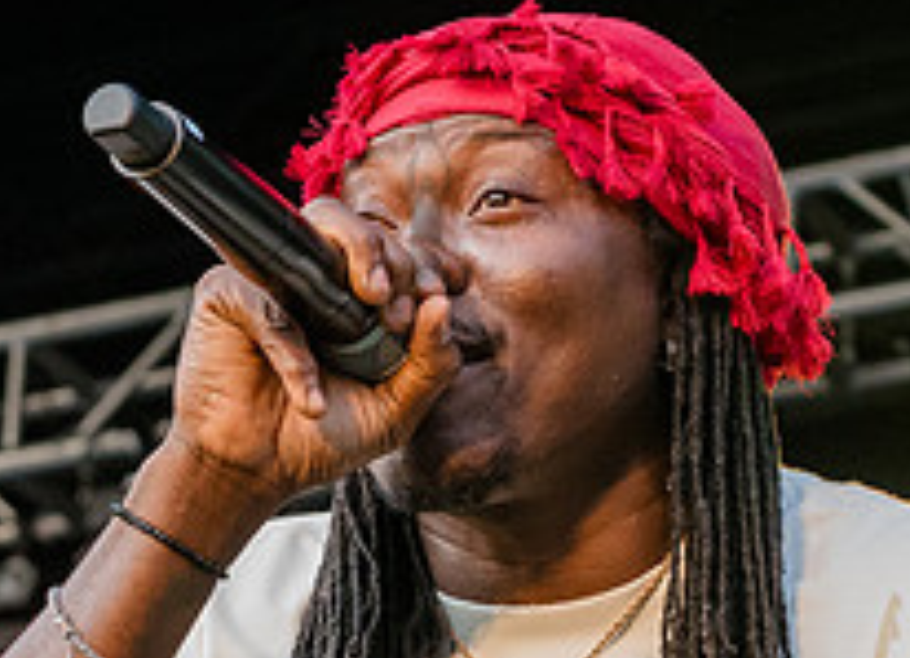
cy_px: 534
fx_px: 5451
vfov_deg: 6.9
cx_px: 567
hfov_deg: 9.5
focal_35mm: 210
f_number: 4.5
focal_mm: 60
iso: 2000
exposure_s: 1/500
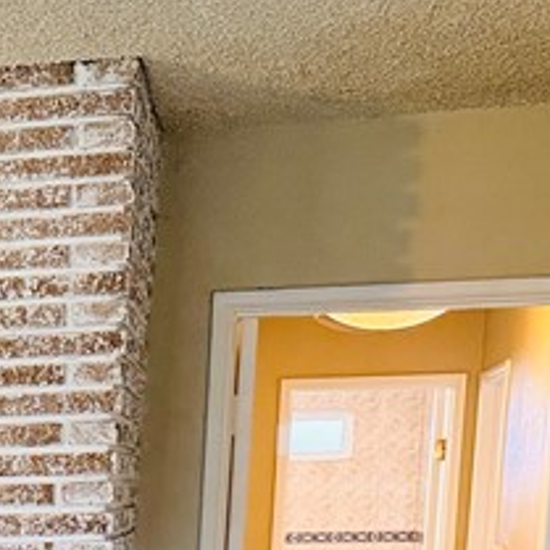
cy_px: 871
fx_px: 1869
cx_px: -439
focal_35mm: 104
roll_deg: +0.7
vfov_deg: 15.2
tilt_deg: -11.5
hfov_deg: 14.7
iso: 250
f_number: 1.78
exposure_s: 1/60
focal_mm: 6.76
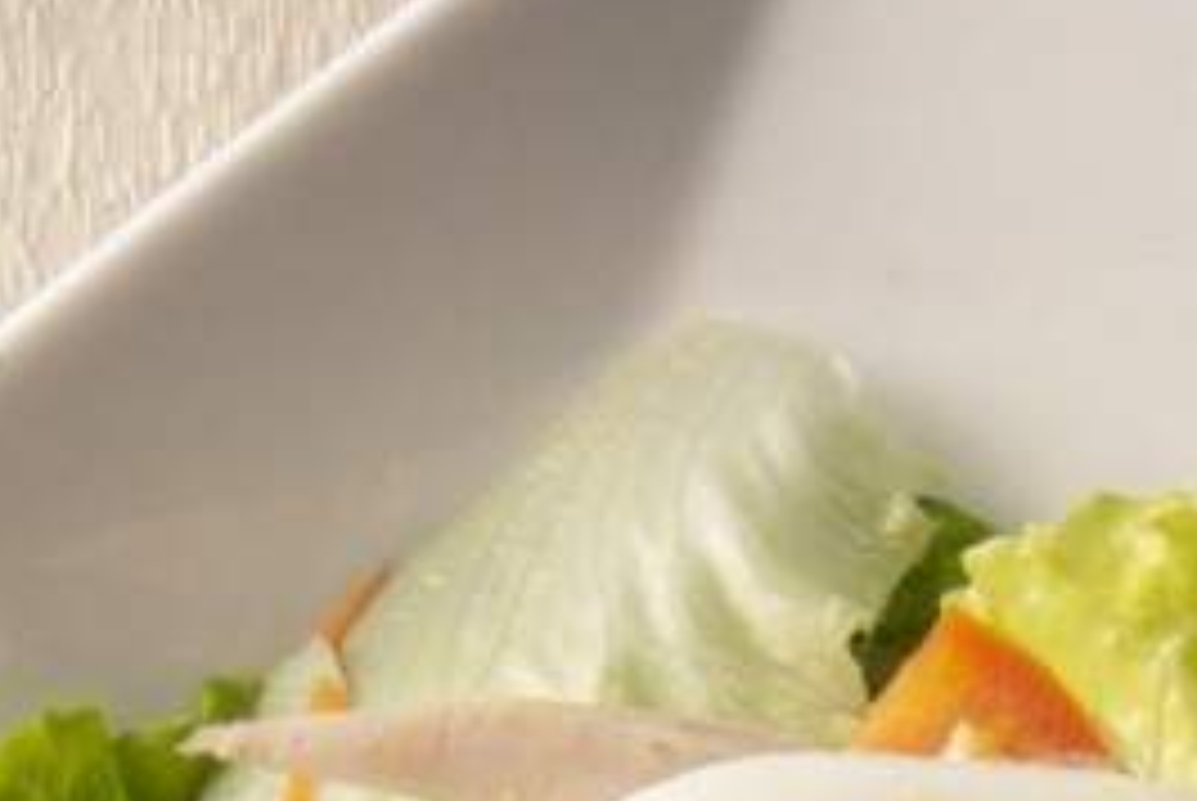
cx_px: 819
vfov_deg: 8.8
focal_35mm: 146
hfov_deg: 14.0
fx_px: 4860
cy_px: 1728
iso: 125
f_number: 9
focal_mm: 24
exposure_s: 1/160
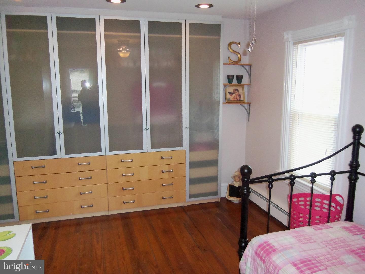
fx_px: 295
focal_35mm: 28
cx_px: 182
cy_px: 137
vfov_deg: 49.7
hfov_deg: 63.4
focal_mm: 5.1
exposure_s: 1/40
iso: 400
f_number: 3.9
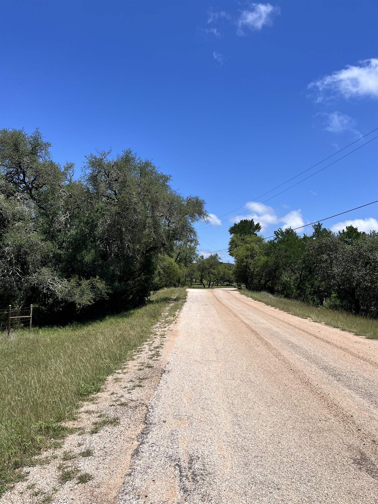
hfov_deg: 53.1
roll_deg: +0.5
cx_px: 189
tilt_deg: +4.1
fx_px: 379
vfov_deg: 67.3
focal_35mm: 26
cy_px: 252
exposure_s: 1/4310
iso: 50
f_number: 1.6
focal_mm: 5.1
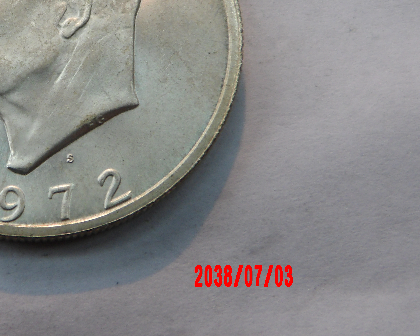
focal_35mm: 64
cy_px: 40
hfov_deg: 28.3
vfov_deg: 23.3
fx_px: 796
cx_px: 32
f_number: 4.5
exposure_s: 1/30
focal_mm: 6.2
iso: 164
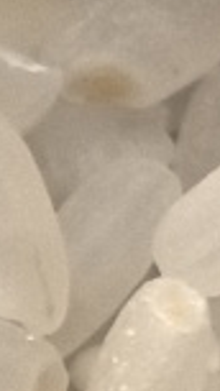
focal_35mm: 411
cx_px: -340
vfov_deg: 5.2
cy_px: 382
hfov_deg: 2.9
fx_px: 4265
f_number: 2
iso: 50
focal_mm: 6.98
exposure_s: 1/278
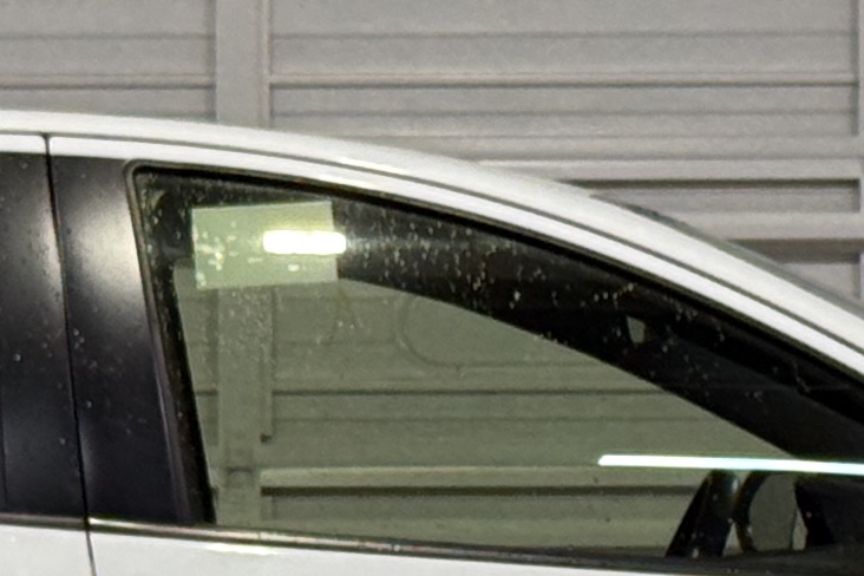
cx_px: 399
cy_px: 611
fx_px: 6599
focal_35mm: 275
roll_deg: -0.1
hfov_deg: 7.5
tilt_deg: -0.3
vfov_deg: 5.0
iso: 80
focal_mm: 6.76
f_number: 1.78
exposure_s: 1/120
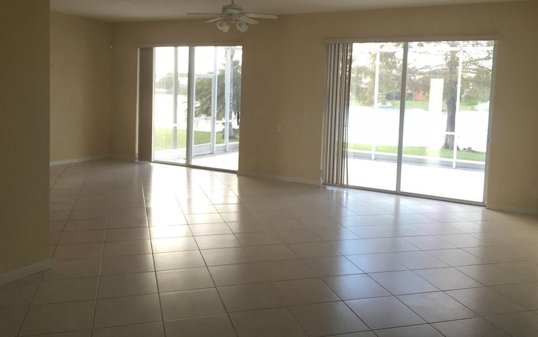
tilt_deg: -3.7
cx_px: 269
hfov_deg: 61.2
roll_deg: -2.3
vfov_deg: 40.4
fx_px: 455
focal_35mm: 31
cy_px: 134
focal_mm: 4.15
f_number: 2.2
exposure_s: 1/30
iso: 80
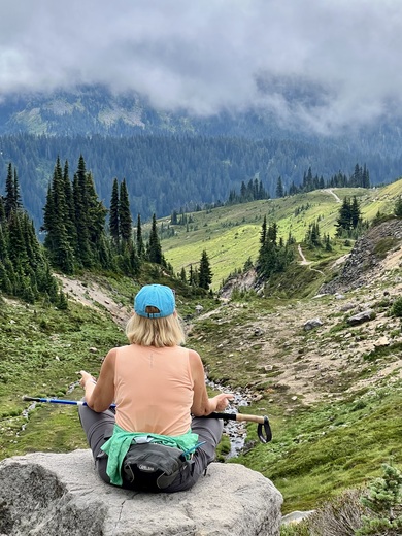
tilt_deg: -10.4
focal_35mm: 77
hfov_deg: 19.1
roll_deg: -2.2
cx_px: 201
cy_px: 268
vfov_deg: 25.3
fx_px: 1192
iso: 32
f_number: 2.8
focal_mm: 9
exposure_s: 1/555
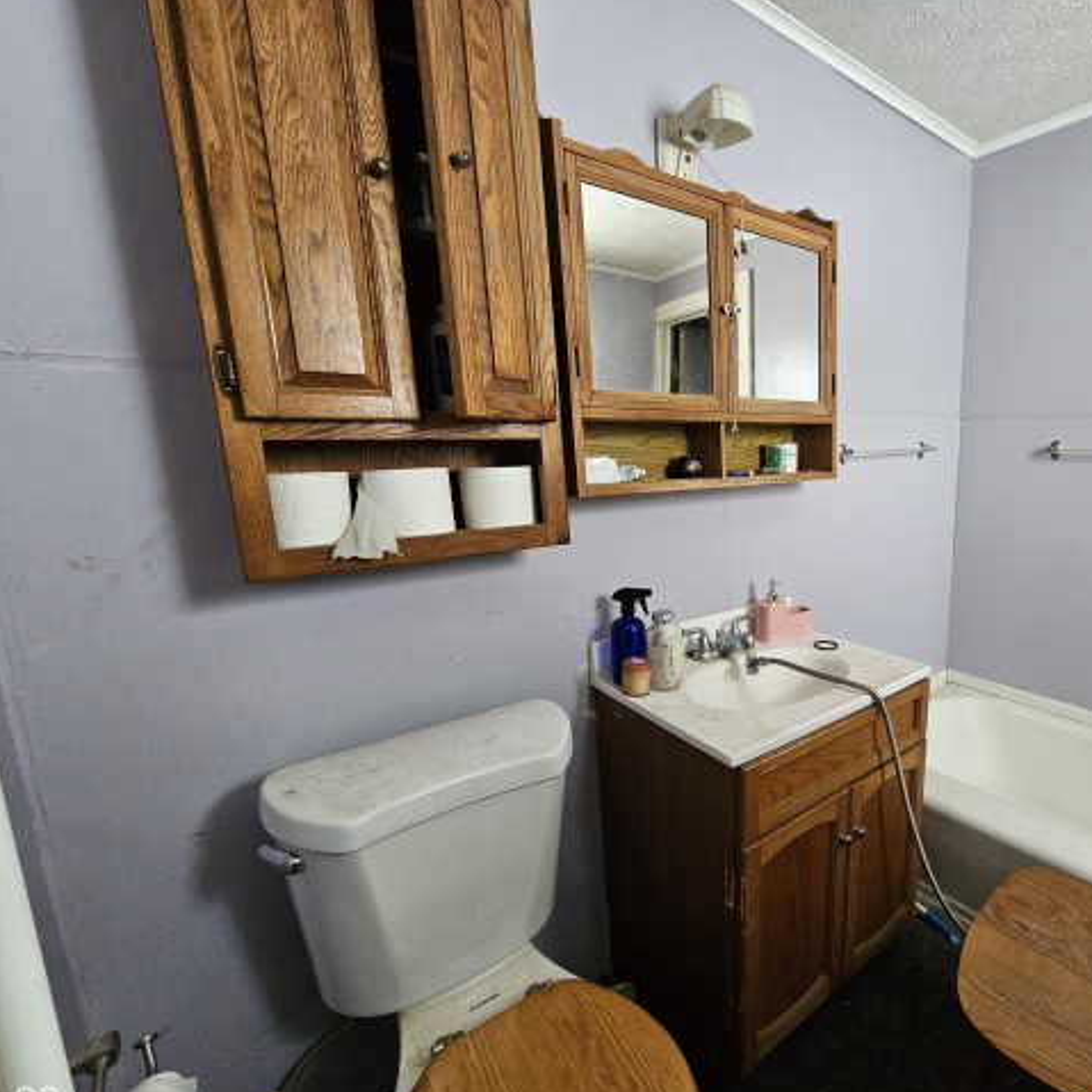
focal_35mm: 16
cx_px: 753
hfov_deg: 83.5
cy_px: 561
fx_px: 571
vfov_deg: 87.4
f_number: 2.2
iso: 320
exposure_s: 1/30
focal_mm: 2.2
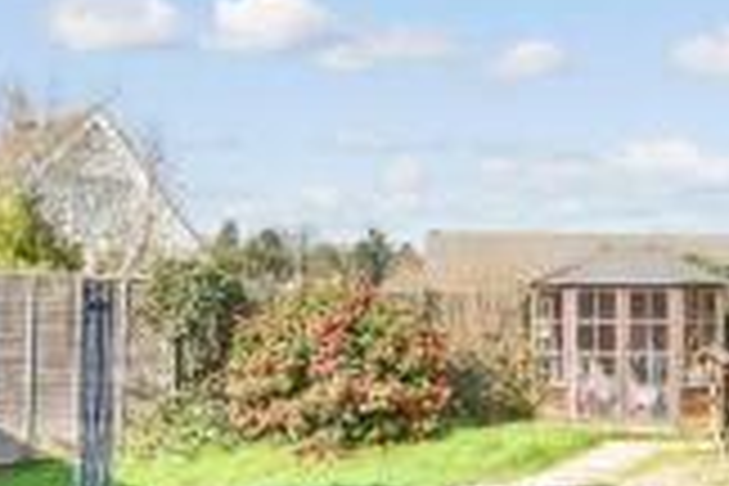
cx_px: 508
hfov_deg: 43.6
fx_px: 891
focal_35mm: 44
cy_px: 295
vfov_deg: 30.4
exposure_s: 1/640
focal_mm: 10
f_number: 8
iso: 320
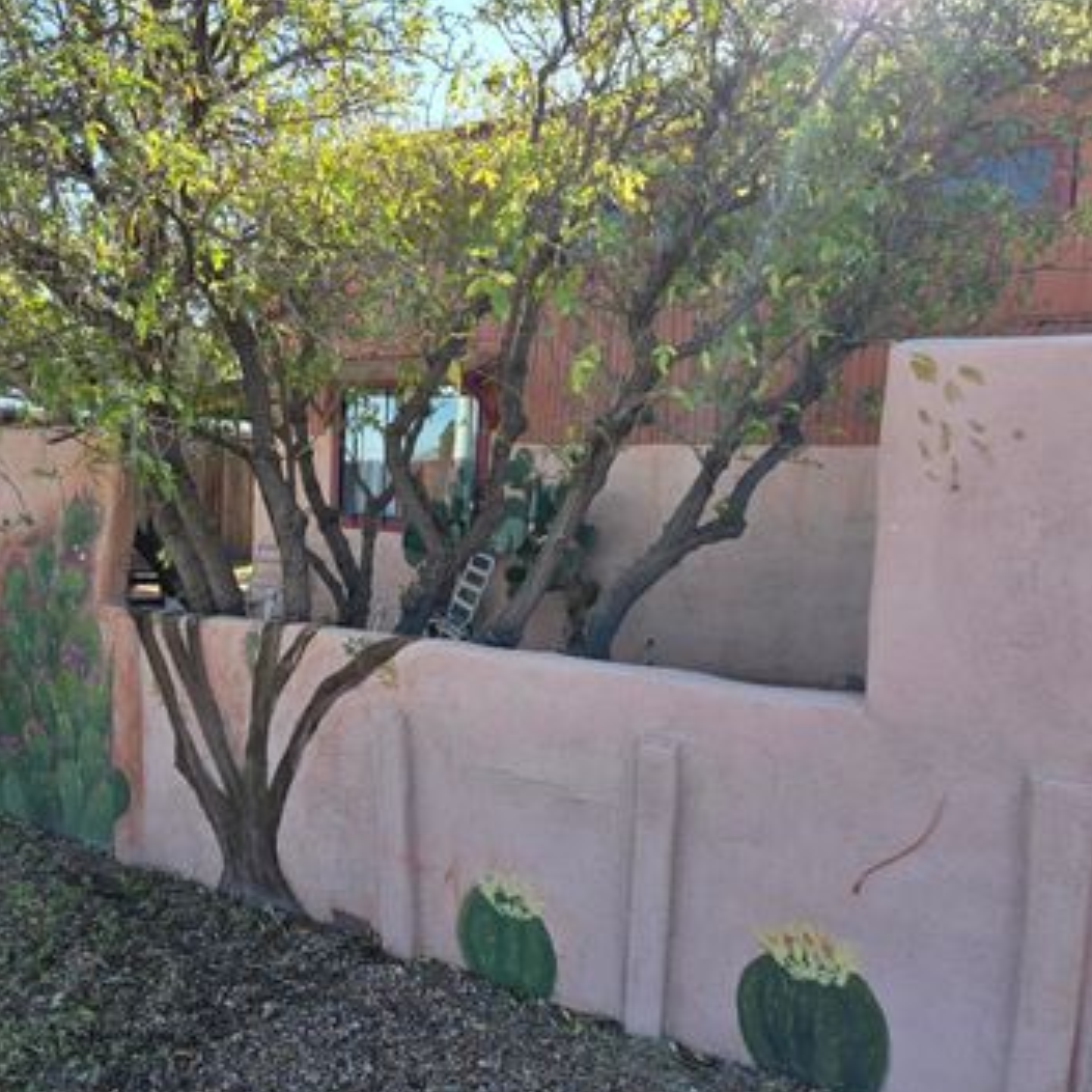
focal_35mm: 29
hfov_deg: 54.6
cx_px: 376
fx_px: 1035
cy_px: 571
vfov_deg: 55.6
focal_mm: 5.4
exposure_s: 1/1008
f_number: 1.8
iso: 80
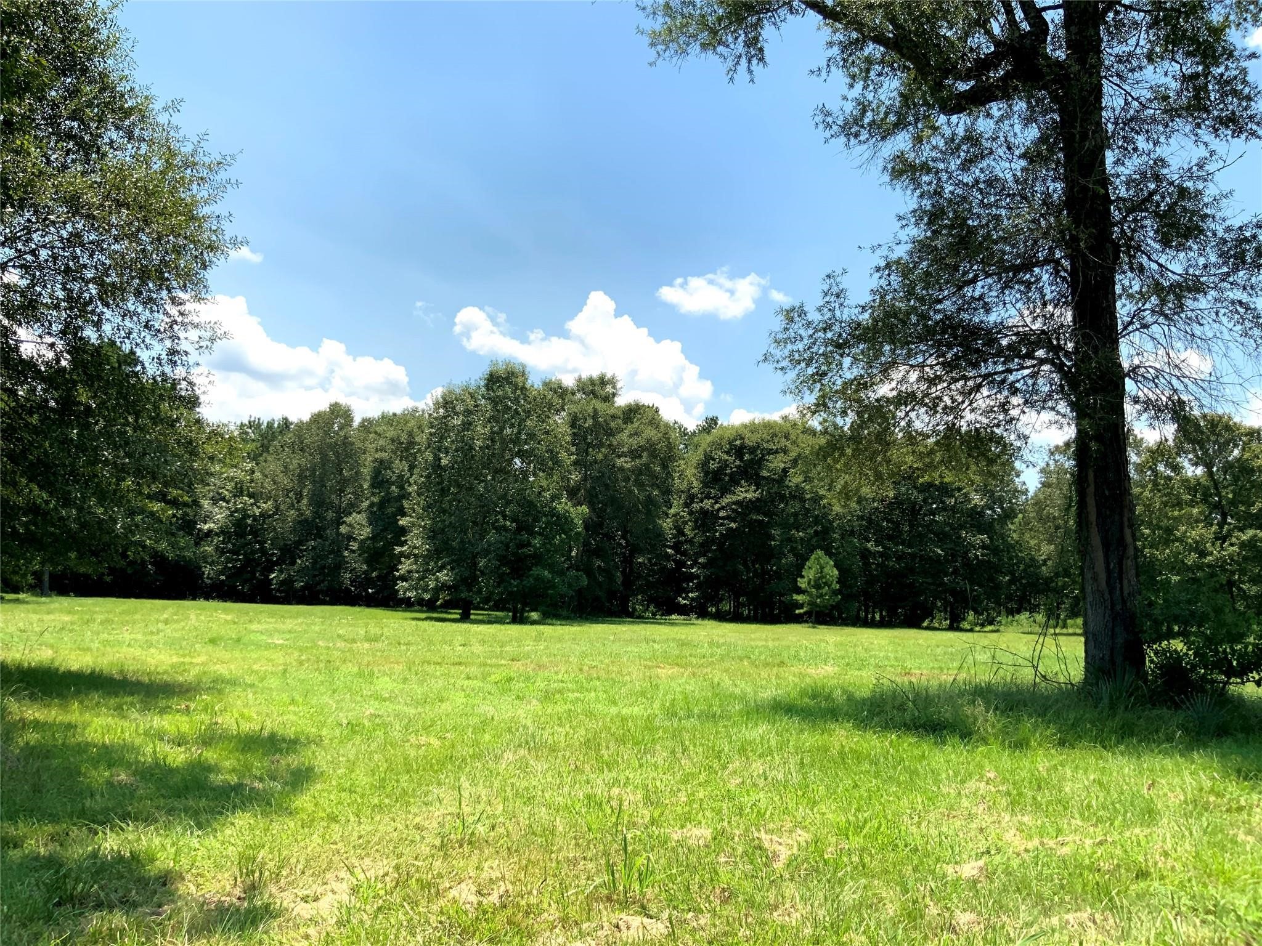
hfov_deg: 61.7
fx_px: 1057
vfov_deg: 48.2
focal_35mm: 29
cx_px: 631
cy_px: 473
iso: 16
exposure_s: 1/804
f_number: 1.8
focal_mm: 3
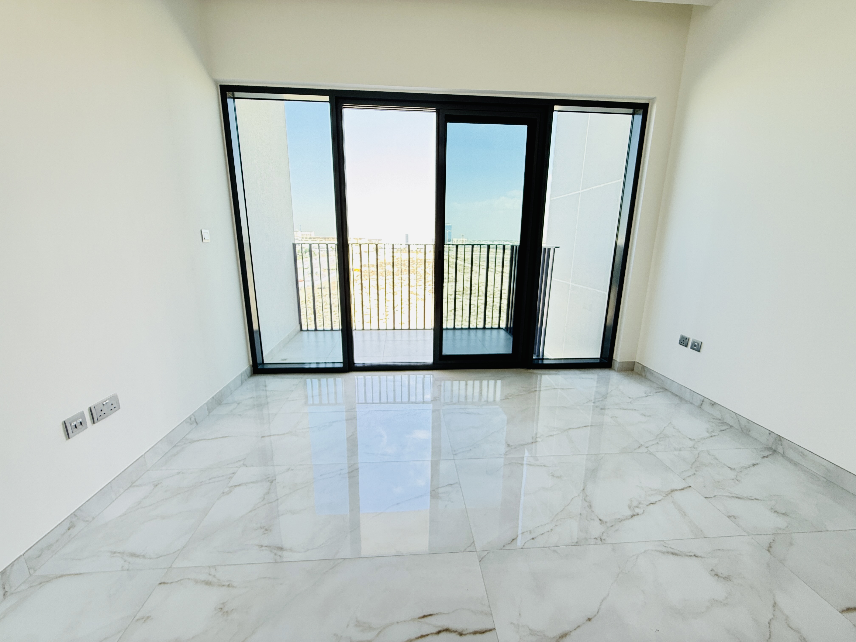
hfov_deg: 102.1
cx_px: 428
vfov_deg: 85.7
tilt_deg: -12.4
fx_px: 346
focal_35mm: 14
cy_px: 321
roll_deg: +0.0
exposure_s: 1/99
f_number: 2.2
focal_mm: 2.22
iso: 80
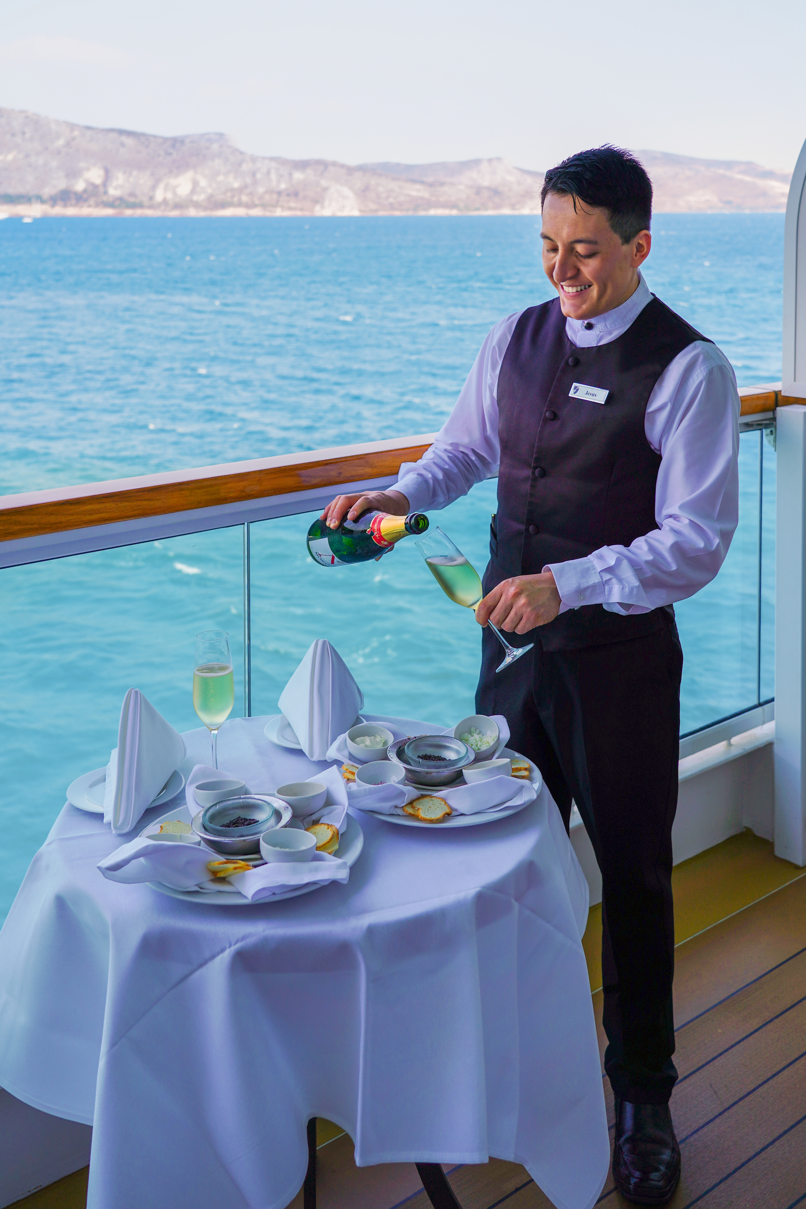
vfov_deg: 54.4
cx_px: 403
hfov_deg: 37.9
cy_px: 604
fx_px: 1175
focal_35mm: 35
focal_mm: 35
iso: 100
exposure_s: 1/250
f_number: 4.5
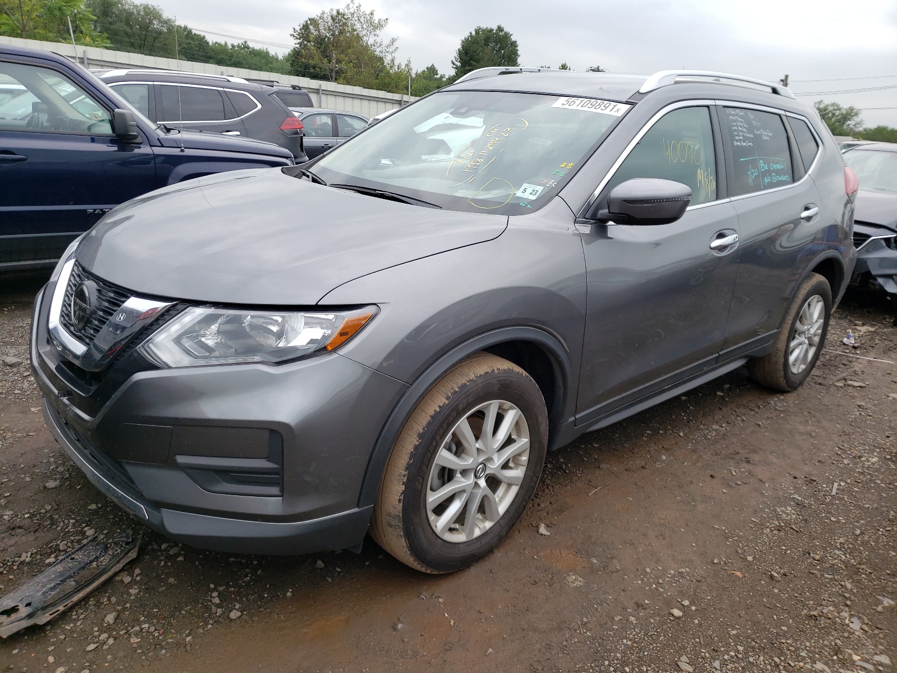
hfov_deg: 67.3
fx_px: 674
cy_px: 336
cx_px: 448
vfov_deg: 53.1
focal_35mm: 26
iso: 50
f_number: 1.5
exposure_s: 1/714
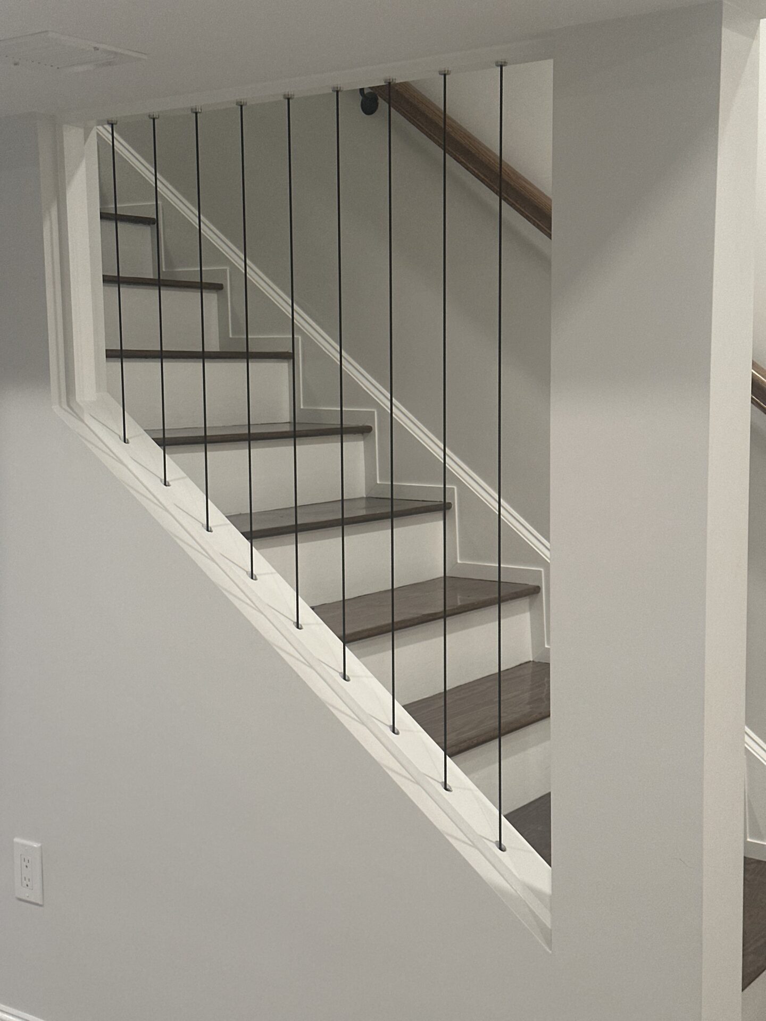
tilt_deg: -5.9
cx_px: 383
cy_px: 510
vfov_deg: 39.7
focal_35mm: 48
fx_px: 1416
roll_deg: -0.1
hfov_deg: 30.3
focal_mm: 6.86
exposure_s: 1/60
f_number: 1.78
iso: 125
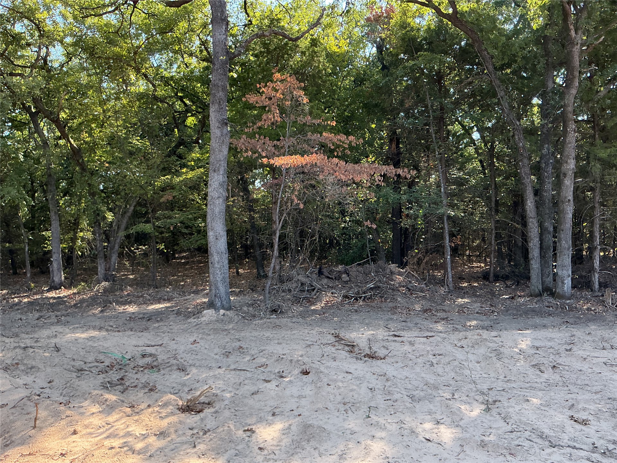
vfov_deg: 48.2
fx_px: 517
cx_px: 308
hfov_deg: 61.7
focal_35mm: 29
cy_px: 232
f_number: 1.8
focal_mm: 3
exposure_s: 1/389
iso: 25
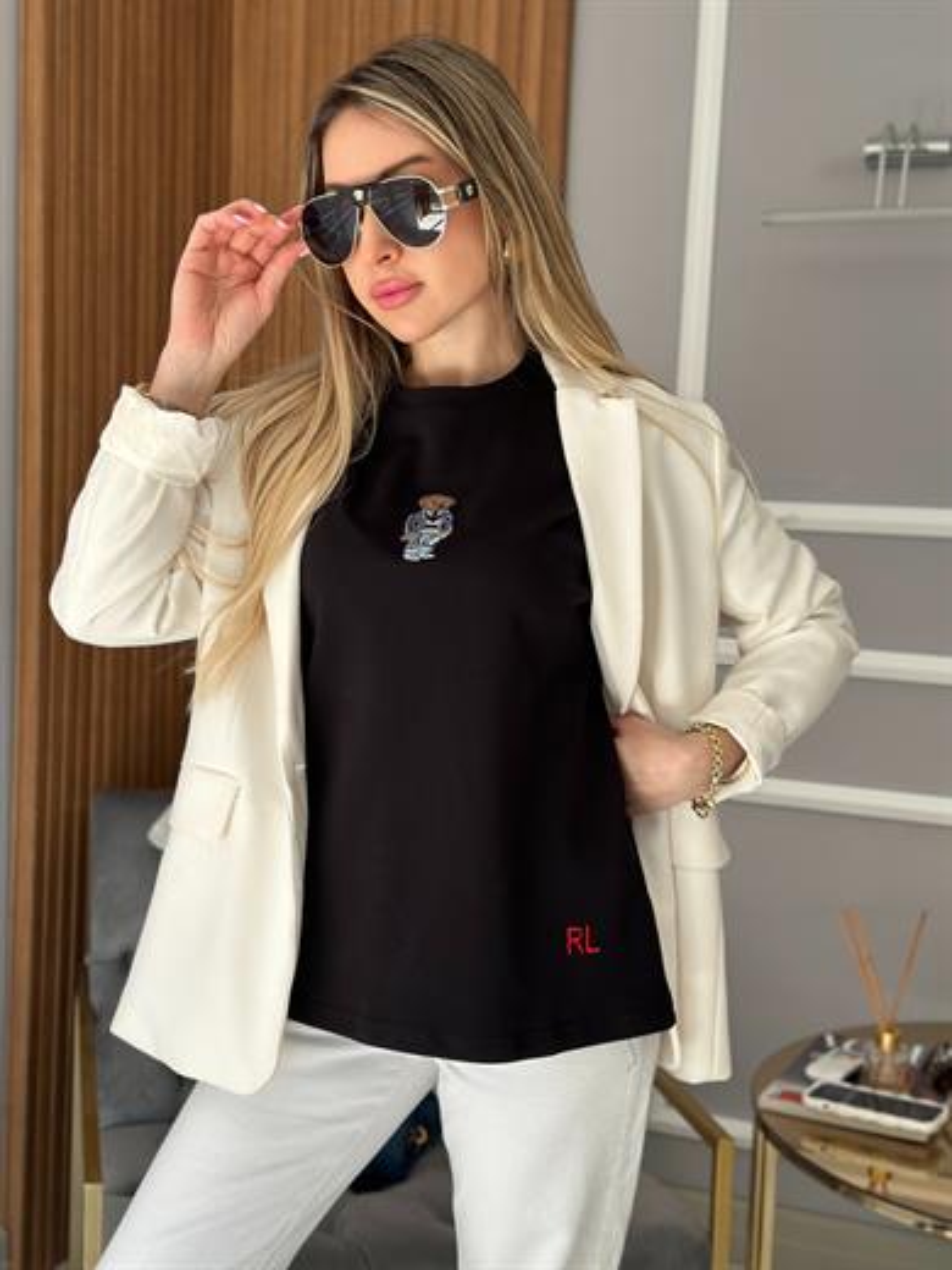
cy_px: 635
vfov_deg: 39.7
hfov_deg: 30.3
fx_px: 1760
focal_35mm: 48
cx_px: 476
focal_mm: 6.86
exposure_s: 1/269
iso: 80
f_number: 1.78
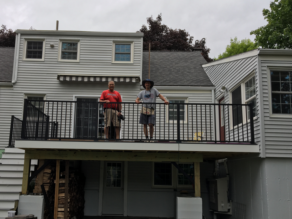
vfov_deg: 41.7
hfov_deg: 53.8
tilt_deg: +7.5
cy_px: 128
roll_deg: -1.4
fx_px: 287
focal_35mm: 34
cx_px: 125
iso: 25
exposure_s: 1/364
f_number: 2.2
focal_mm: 4.15
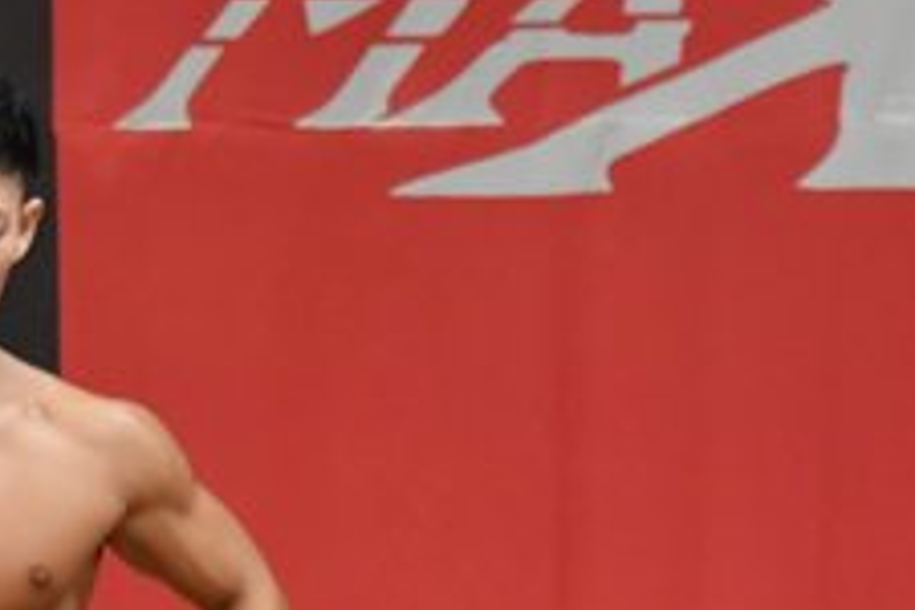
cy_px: 895
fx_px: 23636
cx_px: -87
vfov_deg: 1.5
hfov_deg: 2.2
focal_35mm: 930
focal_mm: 180
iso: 6400
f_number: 5.6
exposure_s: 1/400
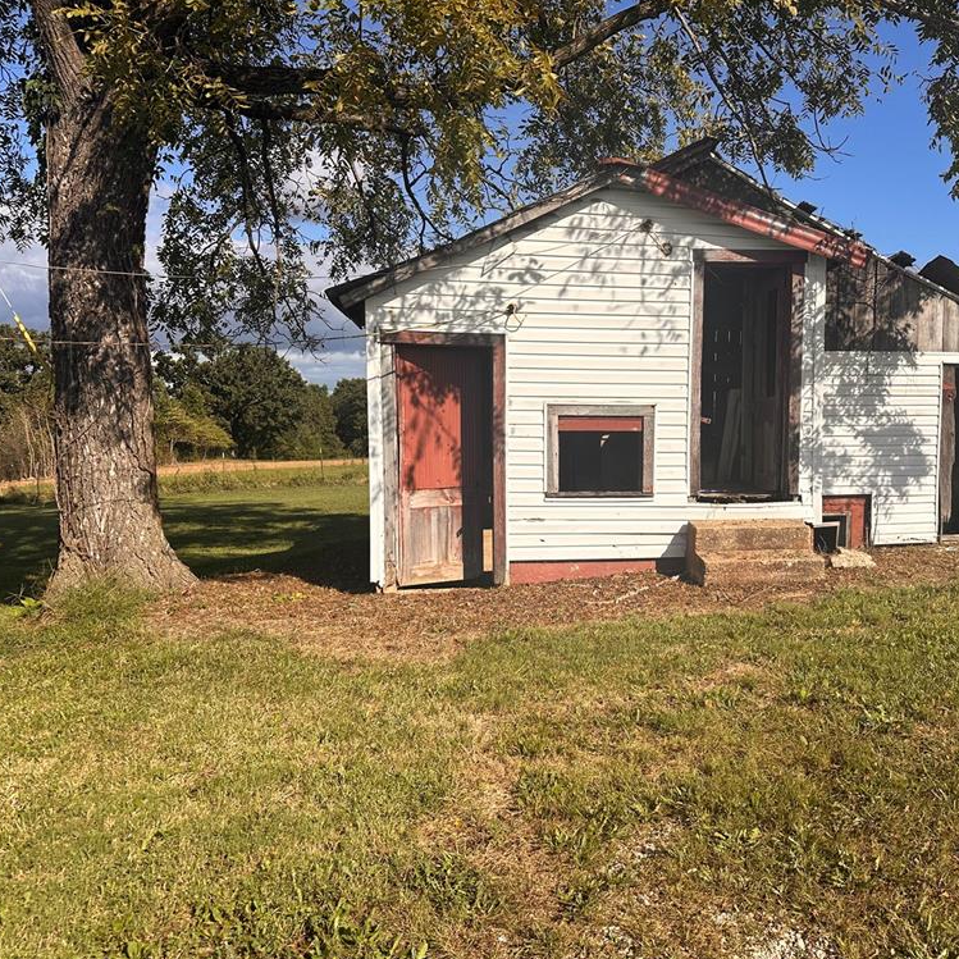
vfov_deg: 55.6
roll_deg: -0.6
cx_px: 599
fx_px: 909
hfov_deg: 55.0
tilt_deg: -6.4
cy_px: 485
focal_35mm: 29
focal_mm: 6.86
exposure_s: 1/6623
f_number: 1.78
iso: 80
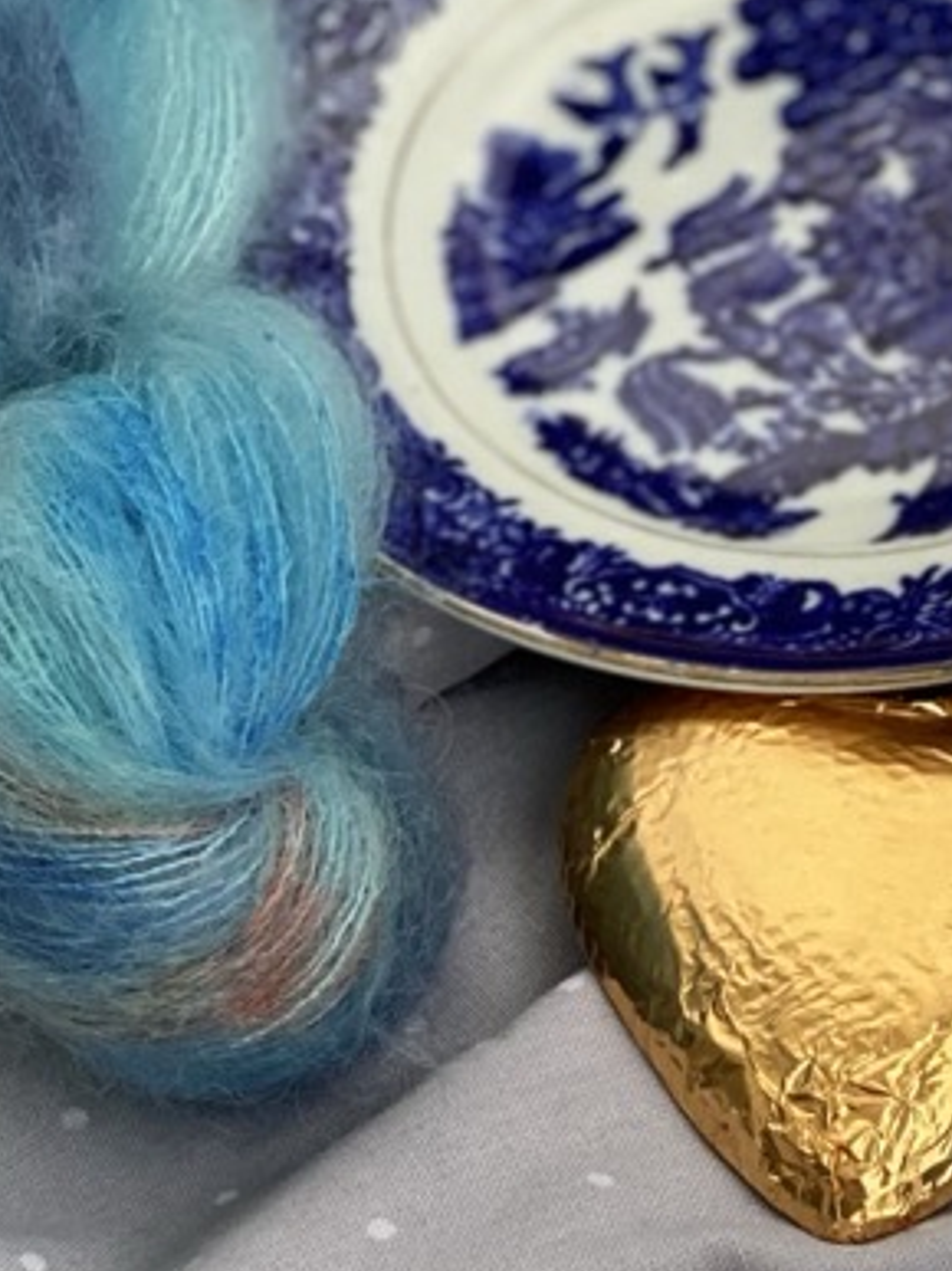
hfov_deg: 8.6
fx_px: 6311
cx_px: 200
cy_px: 1553
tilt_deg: -56.9
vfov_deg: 11.3
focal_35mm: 172
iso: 64
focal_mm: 6
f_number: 2
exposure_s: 1/122
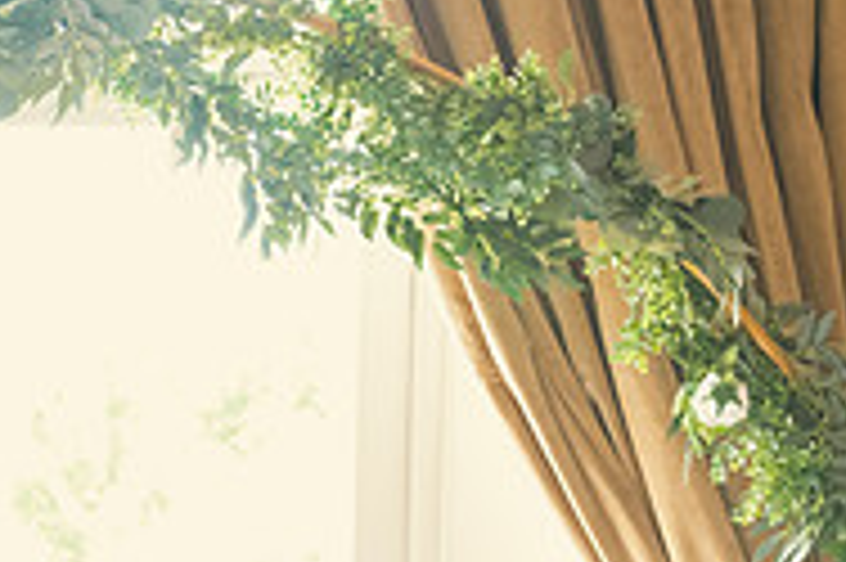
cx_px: -140
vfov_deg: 12.3
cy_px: 713
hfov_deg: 18.1
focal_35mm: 108
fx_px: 2536
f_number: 3.5
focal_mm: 35
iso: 1250
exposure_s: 1/160
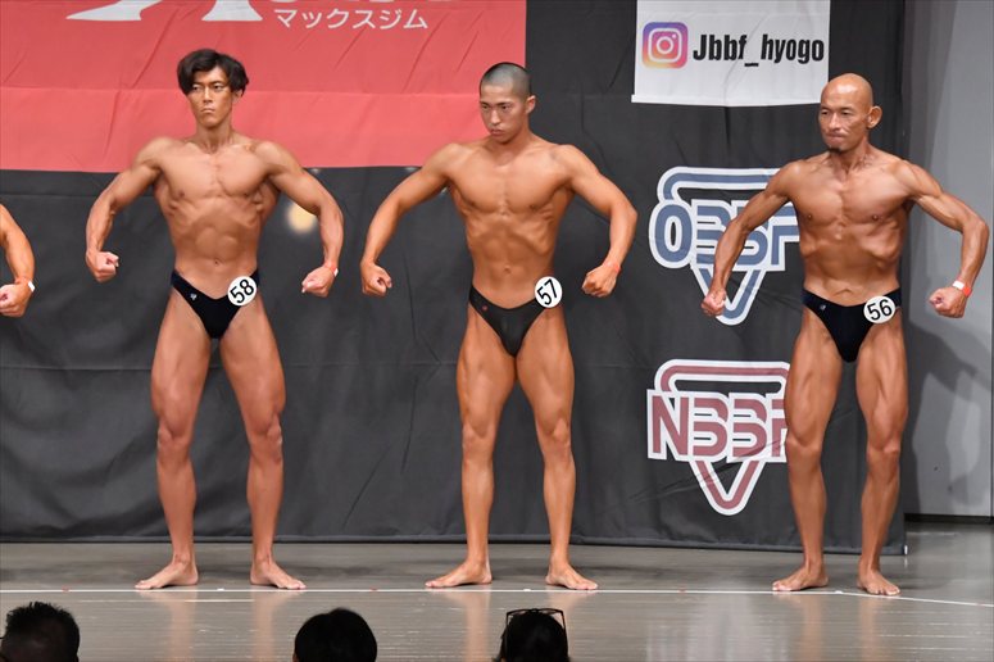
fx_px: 5575
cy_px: 331
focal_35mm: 202
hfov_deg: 10.2
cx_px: 497
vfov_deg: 6.8
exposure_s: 1/400
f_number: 5.6
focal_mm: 135
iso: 6400
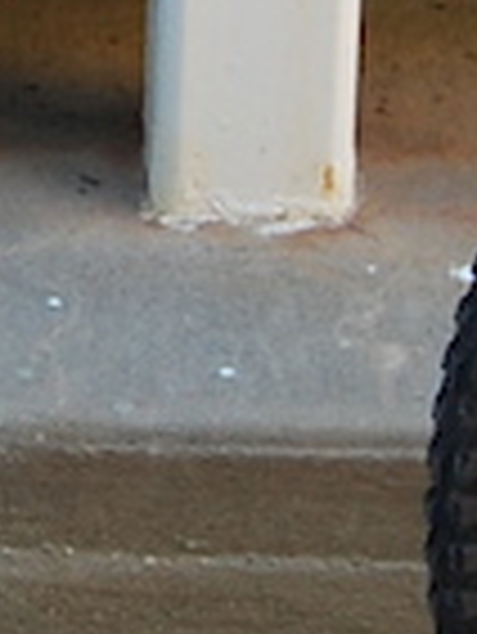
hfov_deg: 4.6
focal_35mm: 324
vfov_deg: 6.1
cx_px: -117
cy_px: -191
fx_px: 5953
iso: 400
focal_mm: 31
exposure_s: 1/80
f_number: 4.5
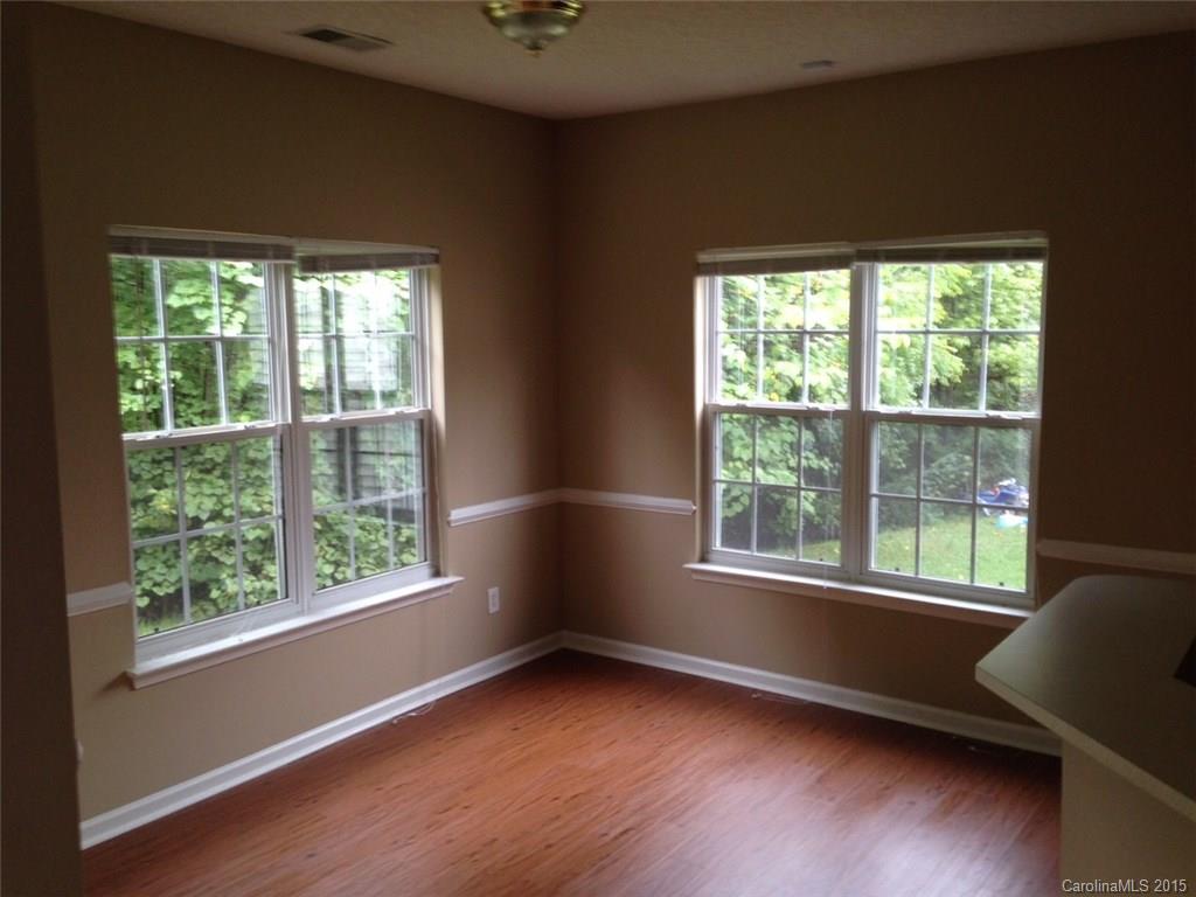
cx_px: 598
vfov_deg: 42.9
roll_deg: +2.1
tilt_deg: -7.5
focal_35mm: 33
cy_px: 448
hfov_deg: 55.4
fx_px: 1140
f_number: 2.4
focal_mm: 4.12
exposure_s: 1/20
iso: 64
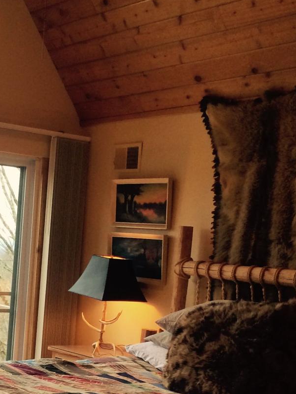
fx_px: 821
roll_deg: -2.8
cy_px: 335
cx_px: 47
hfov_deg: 20.1
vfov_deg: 26.4
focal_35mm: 72
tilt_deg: -7.7
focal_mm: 4.15
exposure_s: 1/30
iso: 40
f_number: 2.2
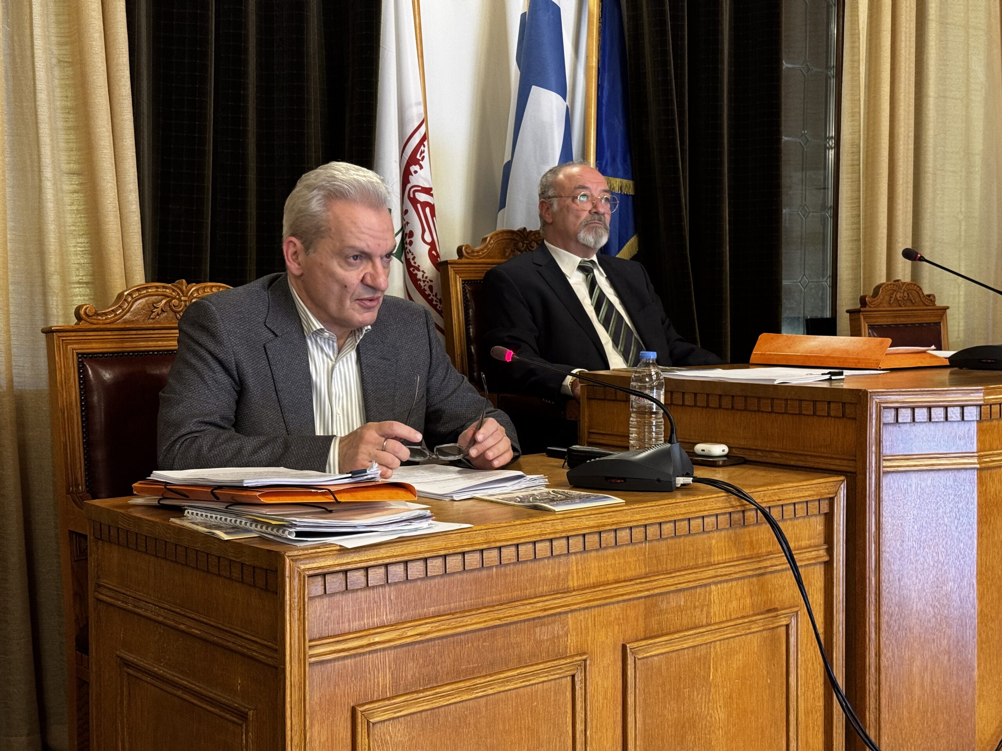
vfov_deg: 30.3
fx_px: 1389
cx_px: 501
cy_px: 376
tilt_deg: -3.9
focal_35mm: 48
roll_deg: +0.6
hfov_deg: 39.7
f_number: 1.78
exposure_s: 1/33
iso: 400
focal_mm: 6.76
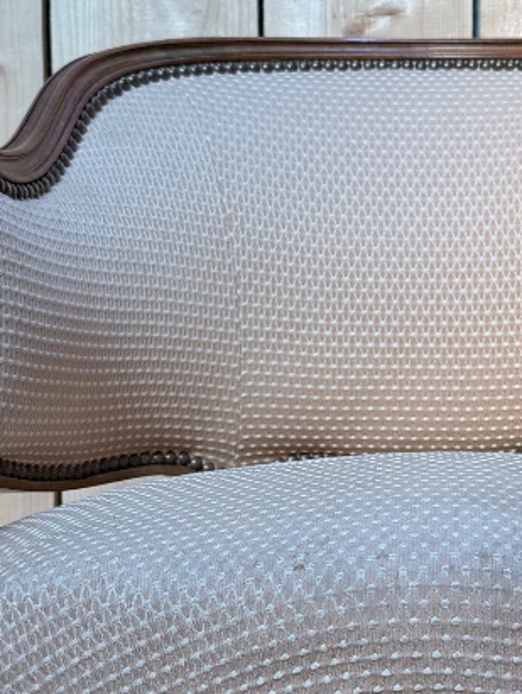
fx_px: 1405
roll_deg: +0.1
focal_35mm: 70
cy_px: 498
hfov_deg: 20.8
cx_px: 429
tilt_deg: -2.2
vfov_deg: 27.5
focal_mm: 6.76
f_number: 1.78
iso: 80
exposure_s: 1/344
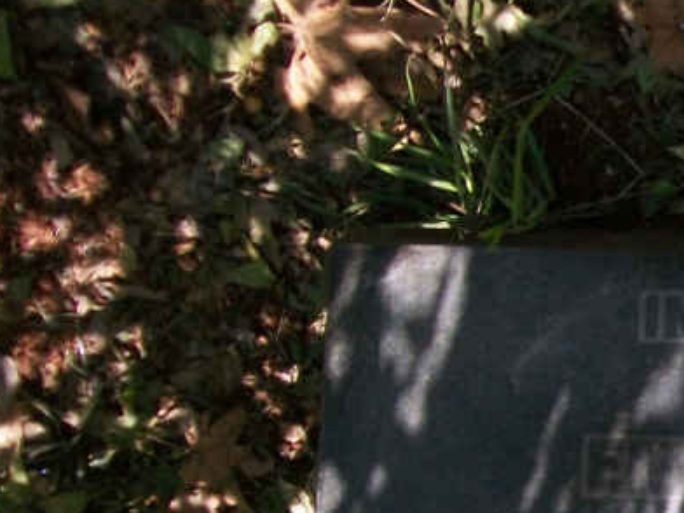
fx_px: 1838
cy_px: 528
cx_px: 872
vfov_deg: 15.6
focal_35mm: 93
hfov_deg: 19.5
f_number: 2.7
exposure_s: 1/400
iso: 80
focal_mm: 6
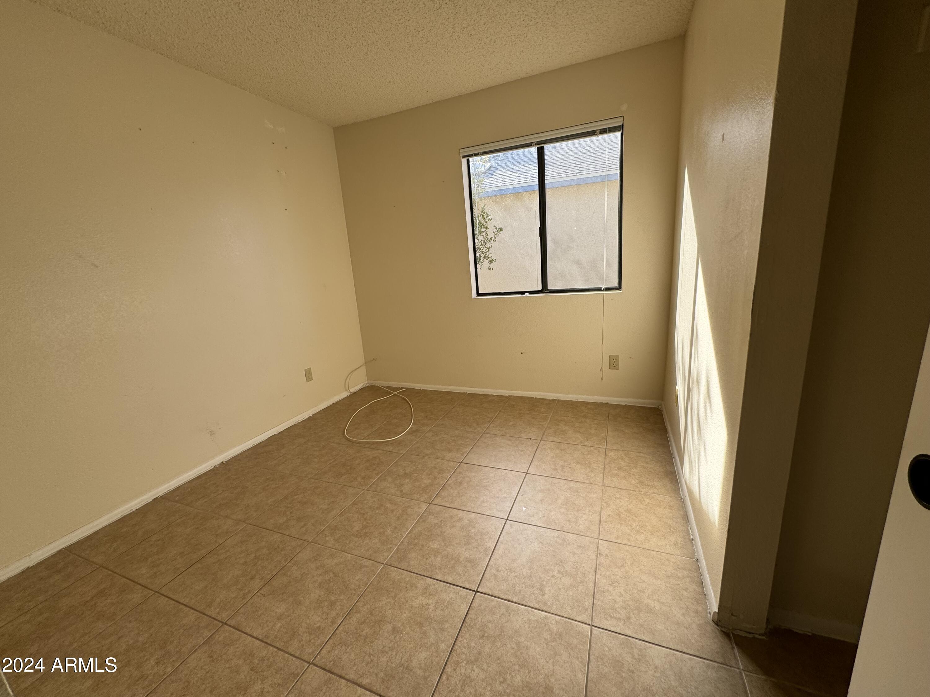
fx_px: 376
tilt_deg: -14.2
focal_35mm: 14
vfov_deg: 85.7
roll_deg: +3.4
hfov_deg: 102.1
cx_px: 465
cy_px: 348
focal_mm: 2.22
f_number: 2.2
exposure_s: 1/220
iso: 40
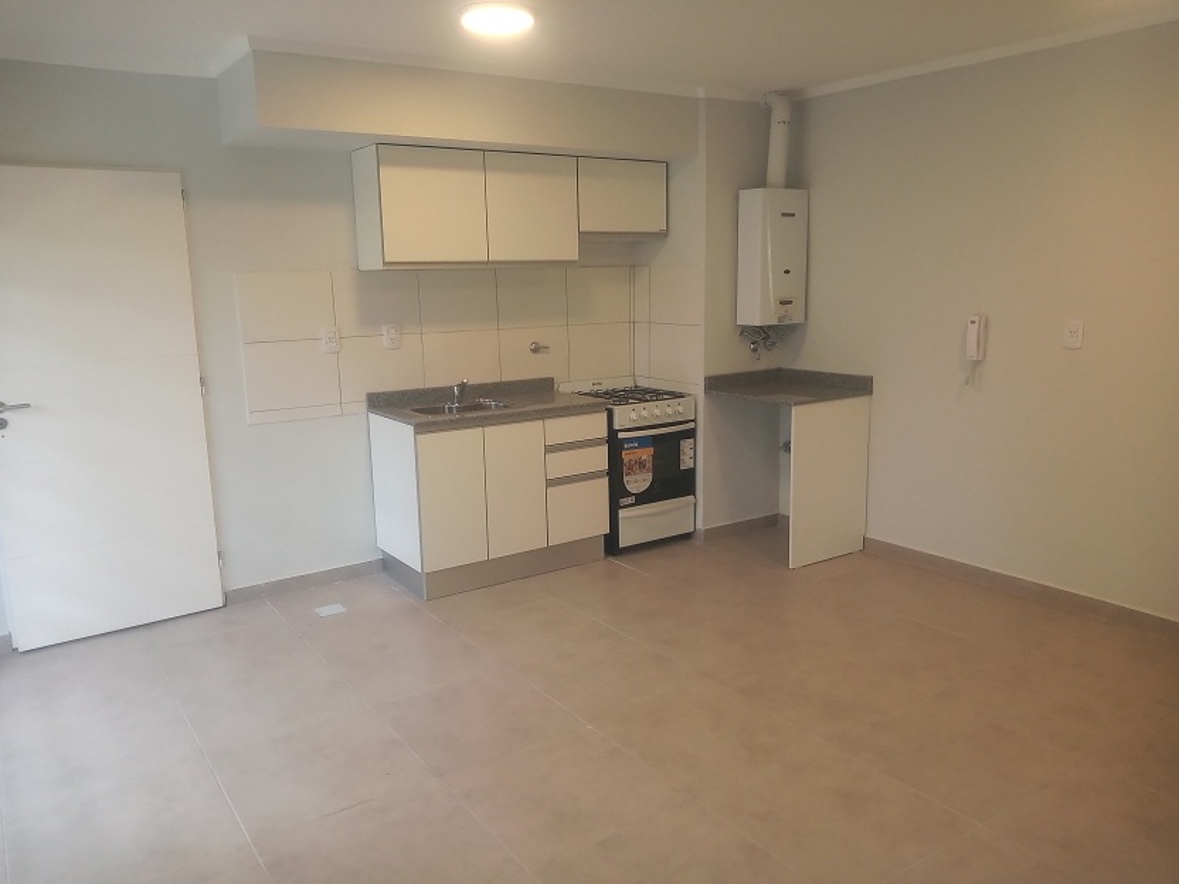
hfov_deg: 81.7
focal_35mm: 20
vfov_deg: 66.0
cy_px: 442
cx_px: 590
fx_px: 681
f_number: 2
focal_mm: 3.54
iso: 213
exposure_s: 1/50
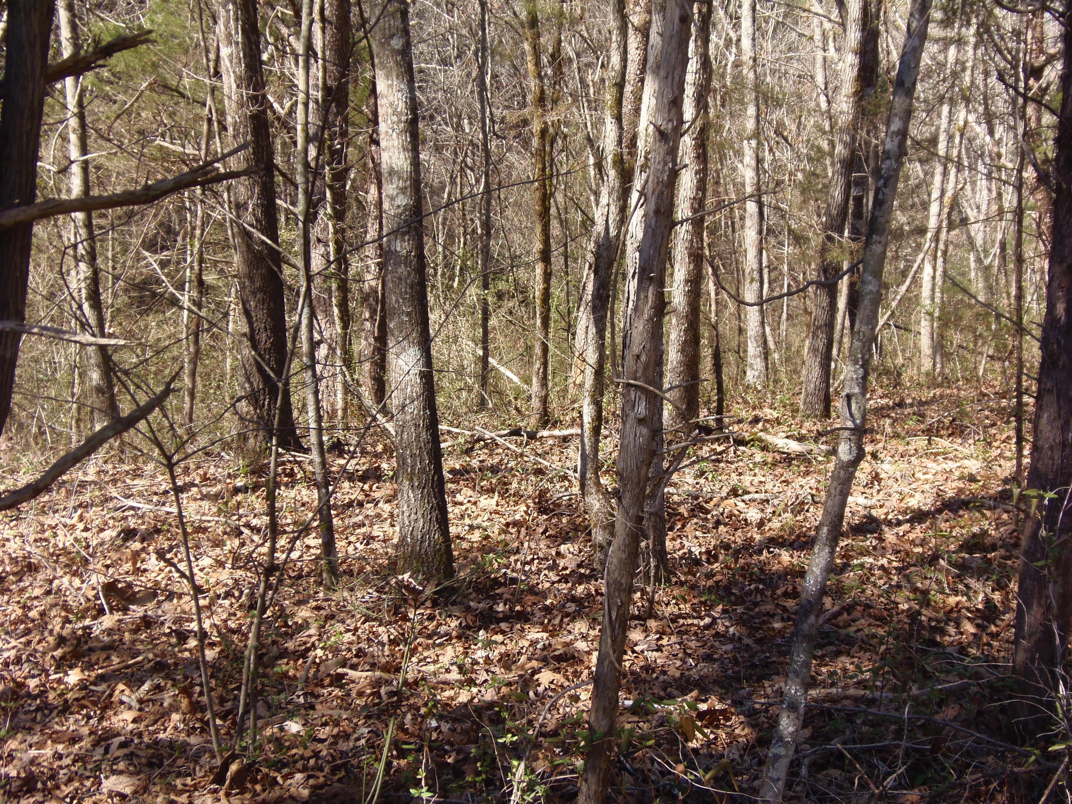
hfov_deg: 38.9
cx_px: 536
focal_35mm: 49
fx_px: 1517
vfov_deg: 29.7
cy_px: 402
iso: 64
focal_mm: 9.1
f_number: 3.8
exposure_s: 1/125
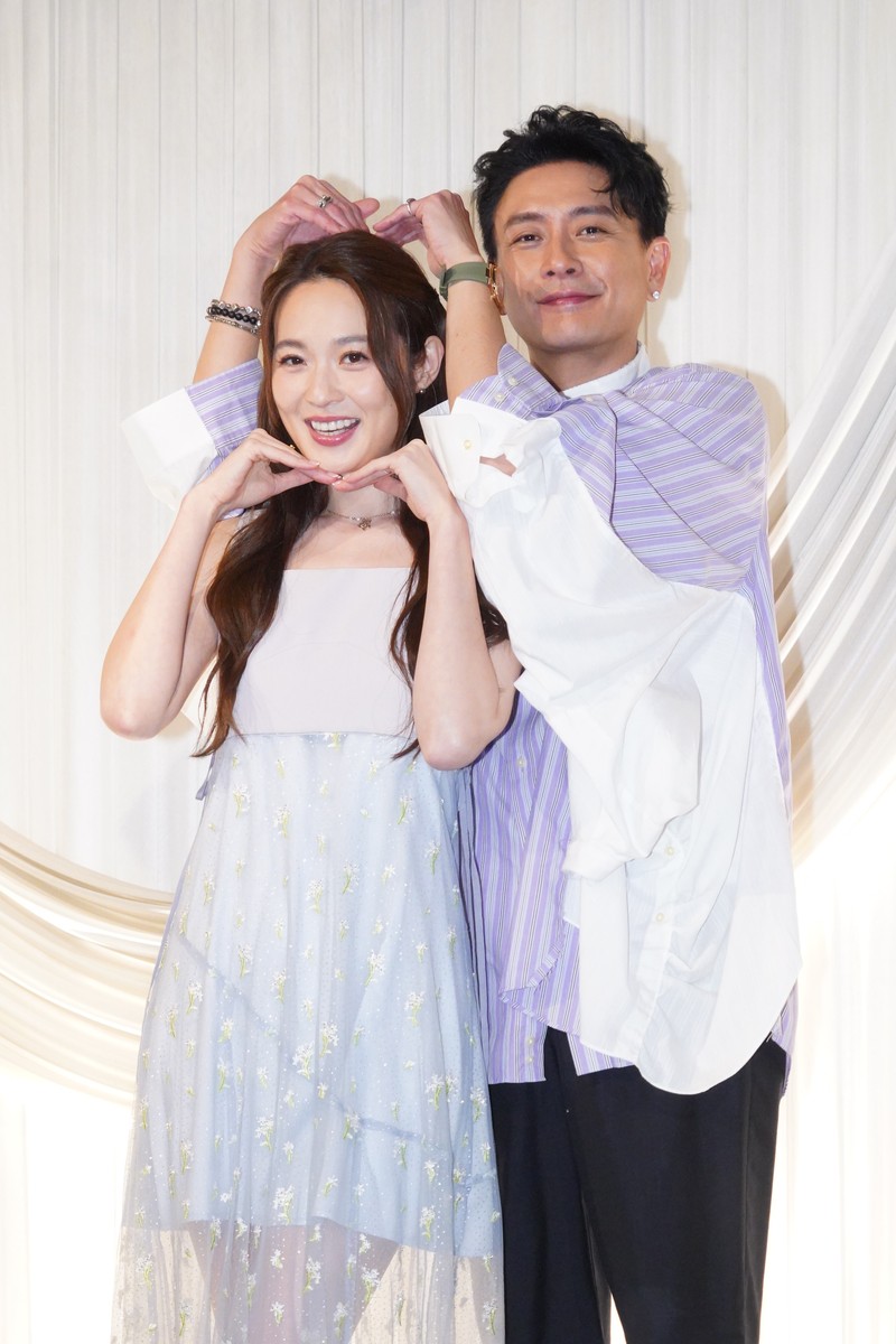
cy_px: 672
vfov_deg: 19.8
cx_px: 448
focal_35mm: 103
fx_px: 3845
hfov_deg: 13.3
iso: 10000
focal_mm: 103
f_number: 8
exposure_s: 1/160
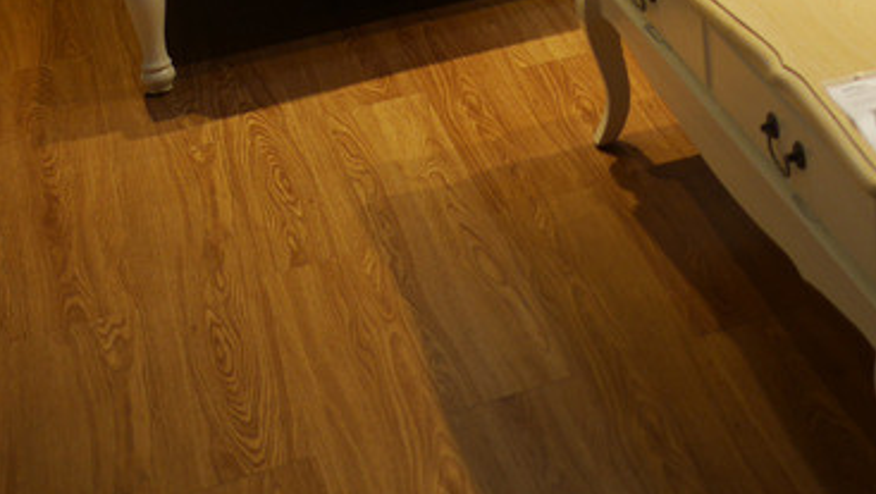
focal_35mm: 89
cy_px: -358
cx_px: 1115
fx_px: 2069
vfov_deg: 12.6
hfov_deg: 21.7
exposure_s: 1/60
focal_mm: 15
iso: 200
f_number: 1.7
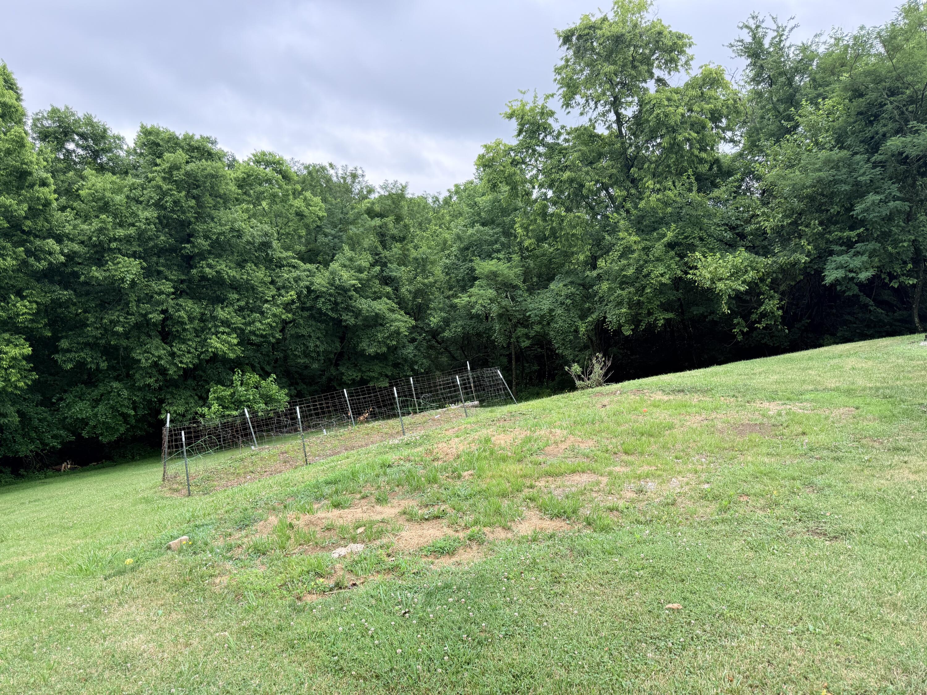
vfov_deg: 56.8
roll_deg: +0.3
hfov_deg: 71.6
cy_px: 348
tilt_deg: -9.4
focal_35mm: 24
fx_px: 643
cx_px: 464
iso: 100
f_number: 1.78
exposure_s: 1/840
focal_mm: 6.76
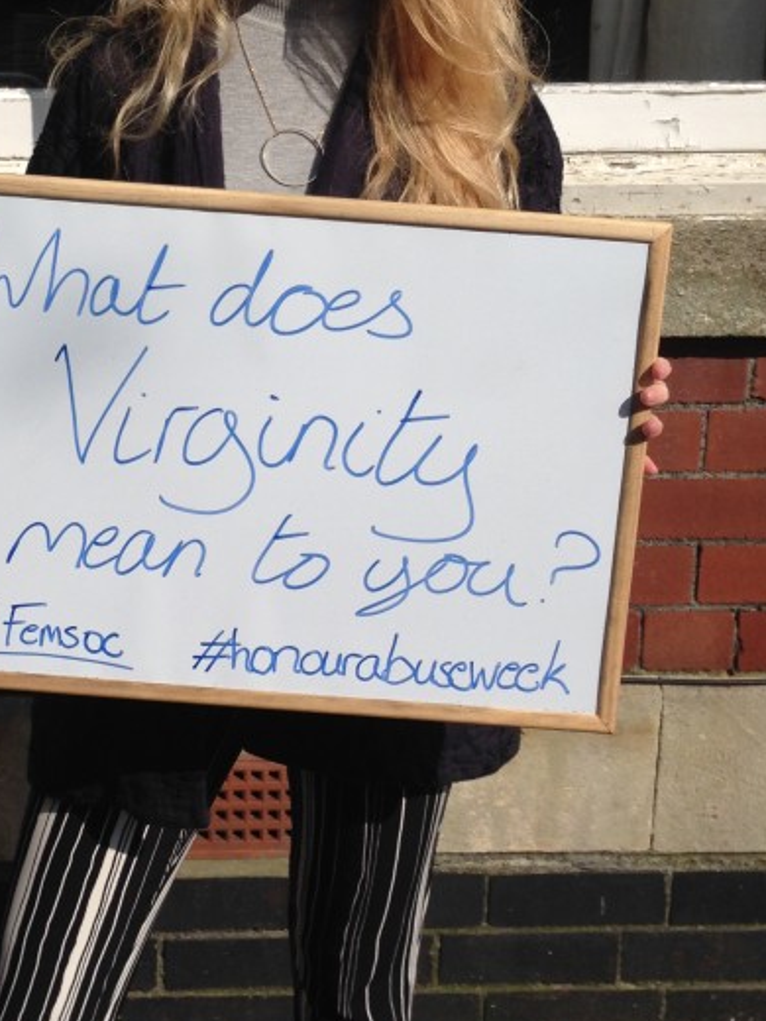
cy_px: 357
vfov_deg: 29.7
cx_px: 224
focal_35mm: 65
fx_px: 1918
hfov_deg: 22.4
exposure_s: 1/2857
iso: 50
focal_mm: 4.12
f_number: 2.4
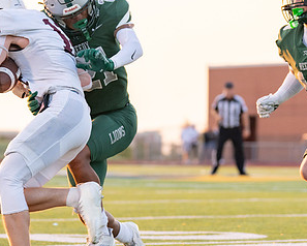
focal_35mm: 284
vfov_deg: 5.5
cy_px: 119
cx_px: 75
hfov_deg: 6.8
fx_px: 2582
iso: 500
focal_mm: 95
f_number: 2.8
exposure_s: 1/1250
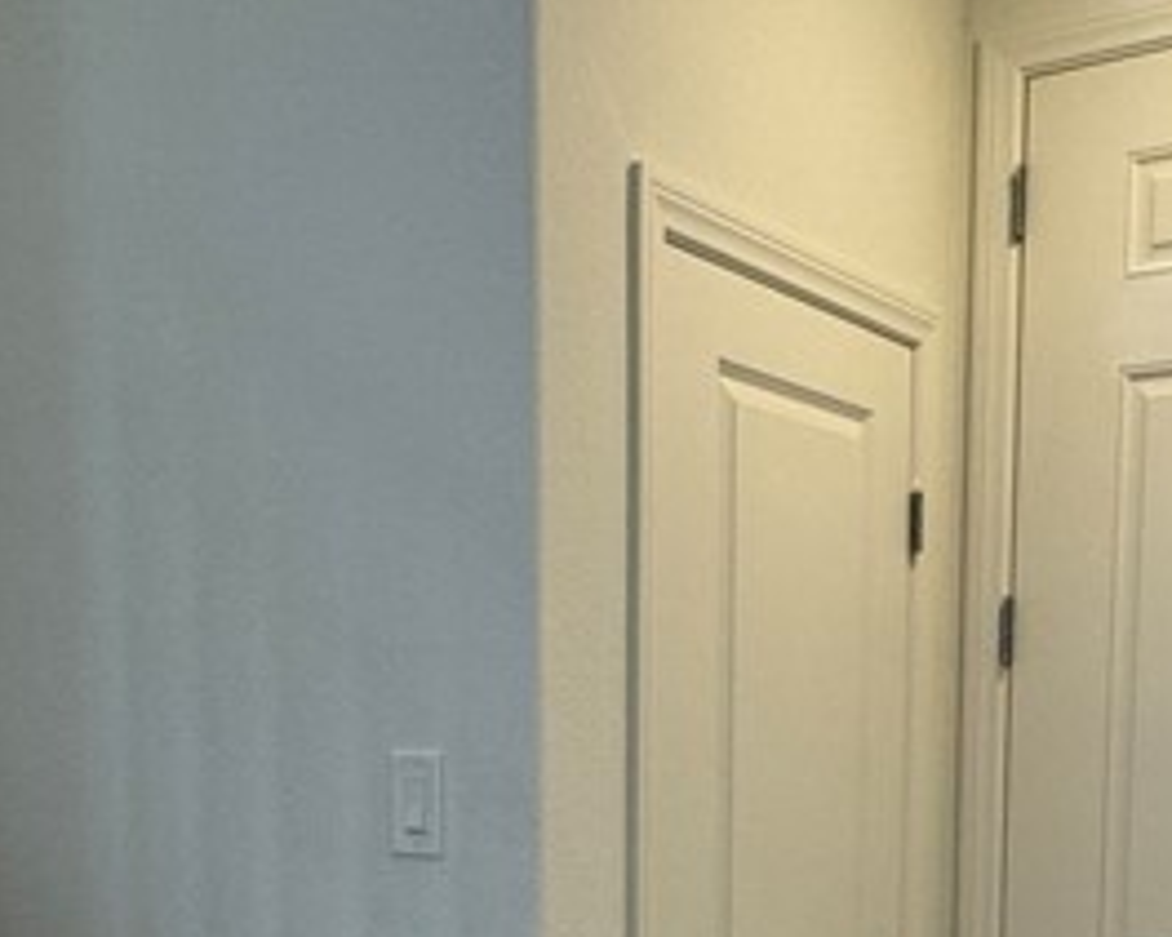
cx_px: 626
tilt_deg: -7.0
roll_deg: -0.2
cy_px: 990
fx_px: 1838
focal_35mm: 53
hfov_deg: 35.4
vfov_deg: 26.7
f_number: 2.2
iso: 200
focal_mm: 2.22
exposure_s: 1/120
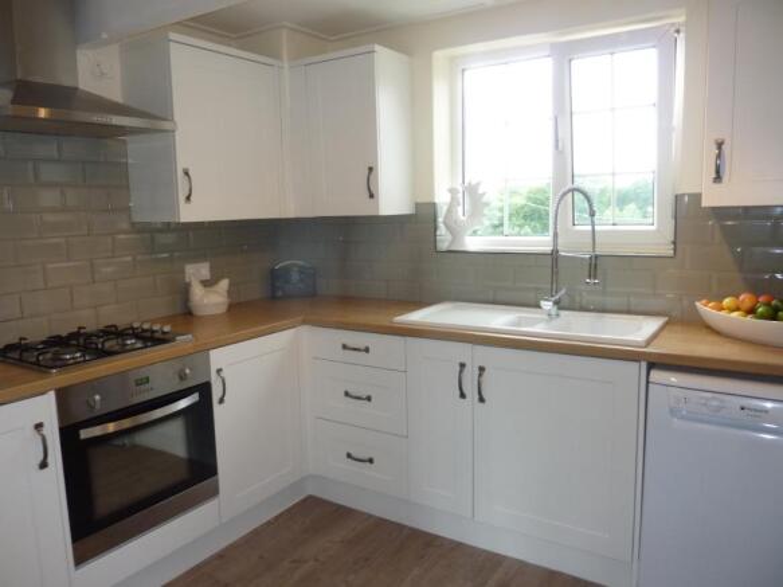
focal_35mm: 25
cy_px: 294
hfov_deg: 69.4
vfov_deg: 54.9
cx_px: 392
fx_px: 565
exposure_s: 1/30
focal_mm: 4.1
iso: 100
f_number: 3.3
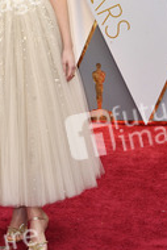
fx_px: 1021
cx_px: 14
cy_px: 63
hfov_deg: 9.3
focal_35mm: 147
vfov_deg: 13.9
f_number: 7.1
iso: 1000
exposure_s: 1/250
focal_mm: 70
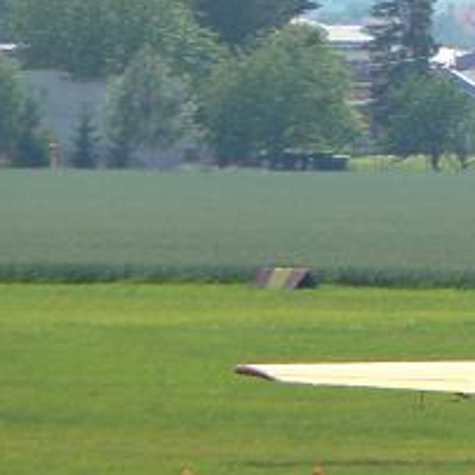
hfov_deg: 1.4
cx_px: 755
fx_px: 18971
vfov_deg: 1.4
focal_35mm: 1222
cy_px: 296
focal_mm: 72
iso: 80
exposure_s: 1/400
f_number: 5.6
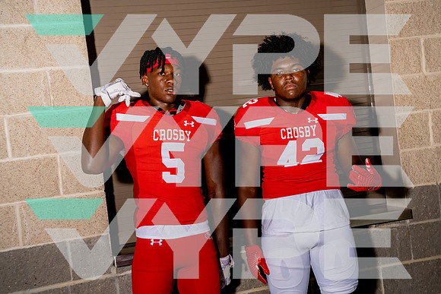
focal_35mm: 53
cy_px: 147
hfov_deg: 37.5
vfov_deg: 25.5
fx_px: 649
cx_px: 220
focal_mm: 53
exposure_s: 1/250
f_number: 6.3
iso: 100
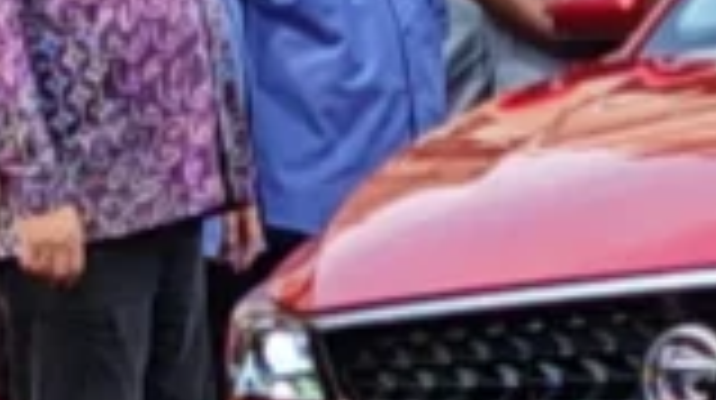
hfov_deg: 8.8
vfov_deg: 5.1
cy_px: 371
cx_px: 1252
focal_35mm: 237
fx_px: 4494
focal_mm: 5.4
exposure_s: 1/1600
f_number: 1.6
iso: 50
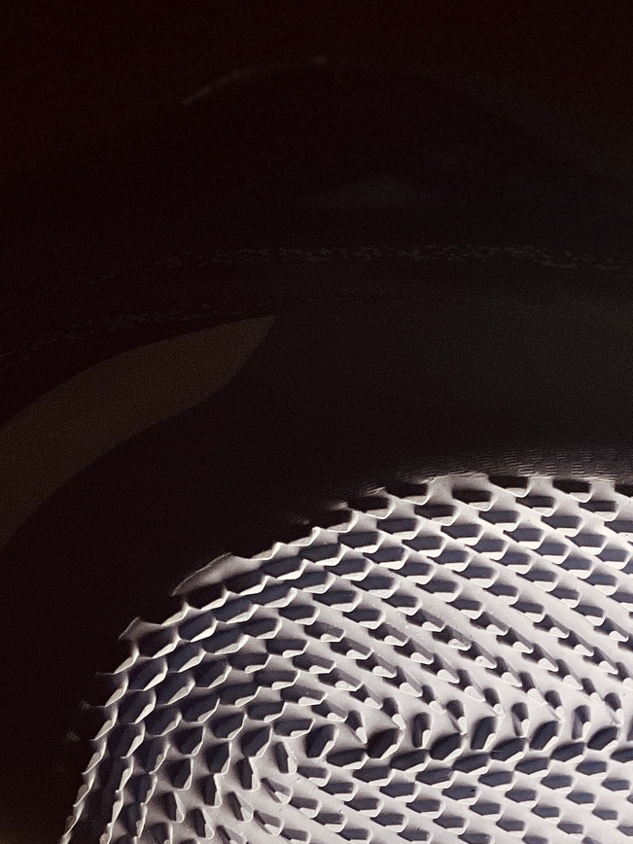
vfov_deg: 11.1
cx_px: 851
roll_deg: +2.9
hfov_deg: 8.3
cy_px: 710
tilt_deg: -33.0
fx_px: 4316
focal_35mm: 177
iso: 40
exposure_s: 1/121
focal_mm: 7.5
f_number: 2.2
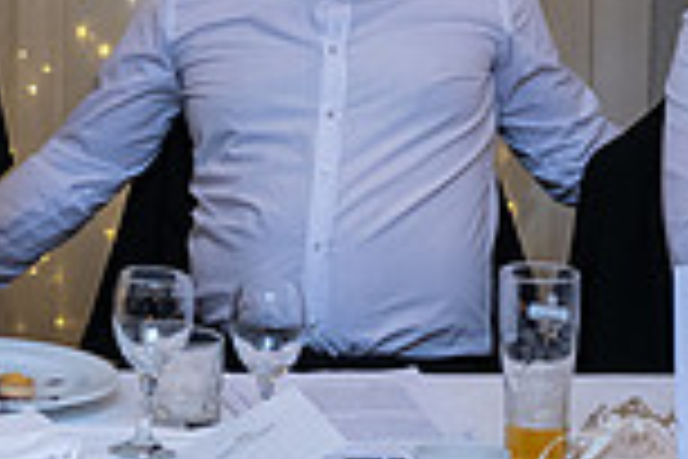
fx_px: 3994
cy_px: -281
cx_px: -135
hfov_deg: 9.7
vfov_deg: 6.5
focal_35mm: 209
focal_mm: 55
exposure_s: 1/160
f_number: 3.5
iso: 1000
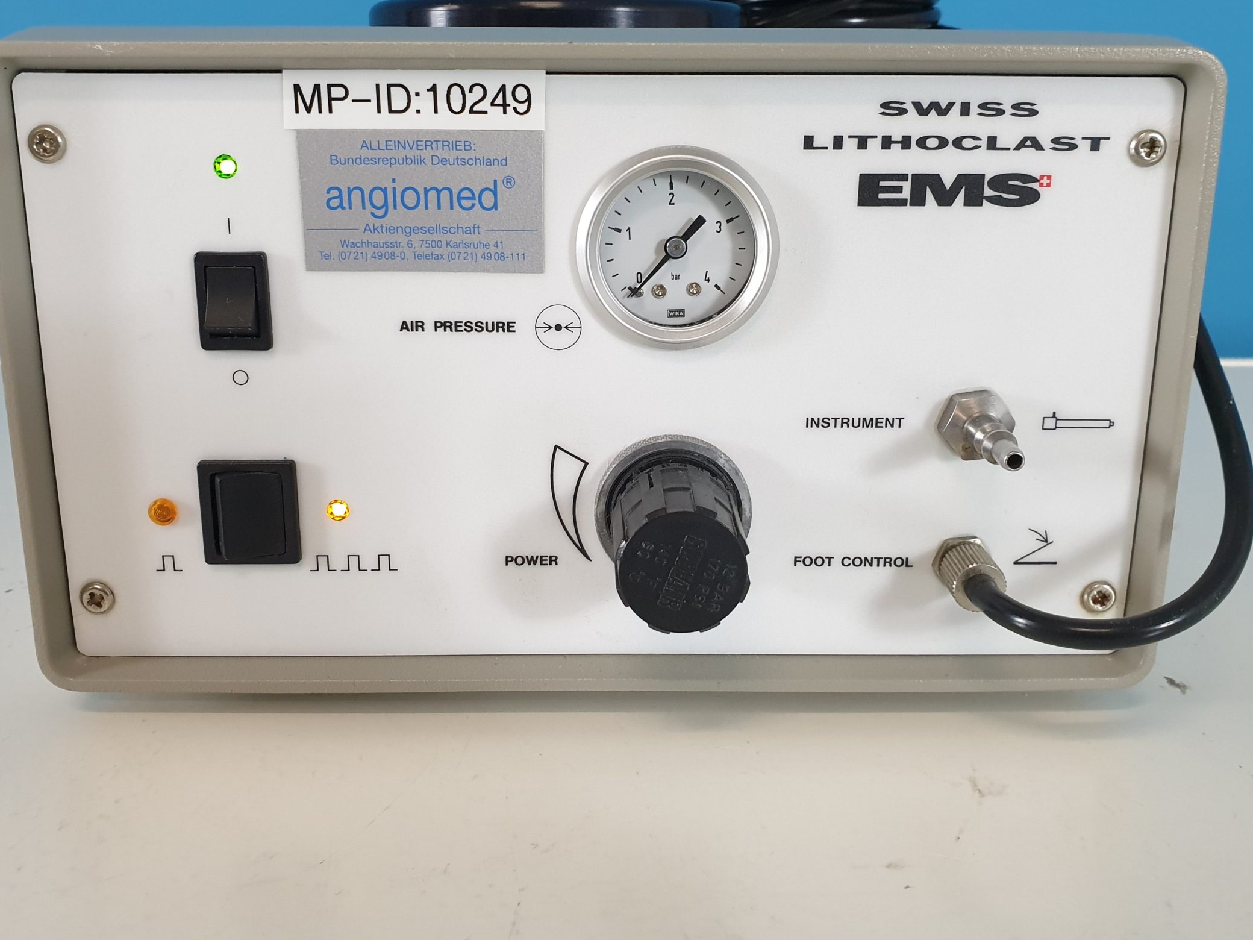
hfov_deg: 56.8
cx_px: 608
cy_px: 407
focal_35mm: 32
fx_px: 1158
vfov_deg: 44.1
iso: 320
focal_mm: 4.3
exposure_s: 1/50
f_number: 2.4
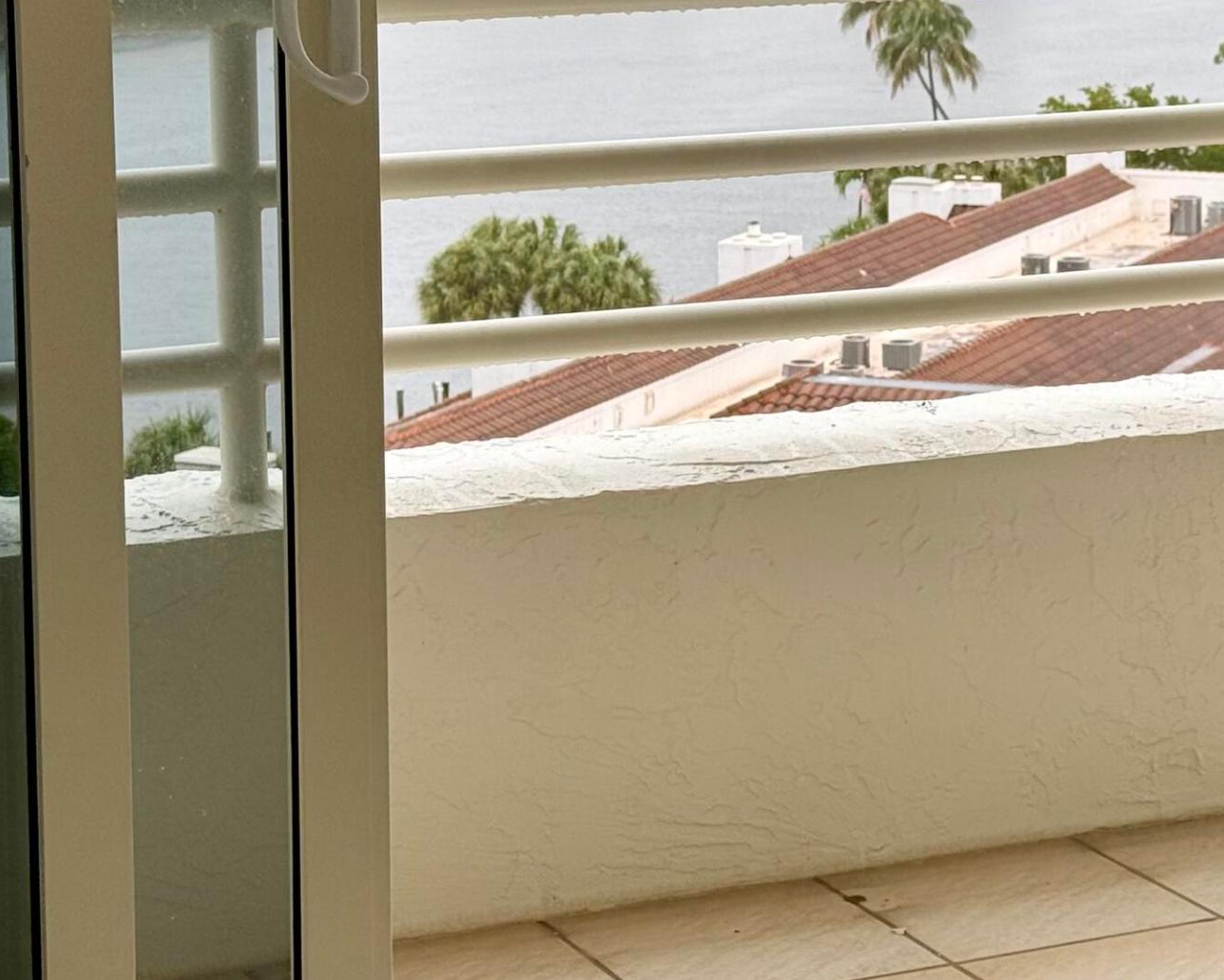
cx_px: 788
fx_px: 3768
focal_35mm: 104
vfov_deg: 14.7
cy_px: 200
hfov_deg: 18.4
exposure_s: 1/1754
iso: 64
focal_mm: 6.76
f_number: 1.78
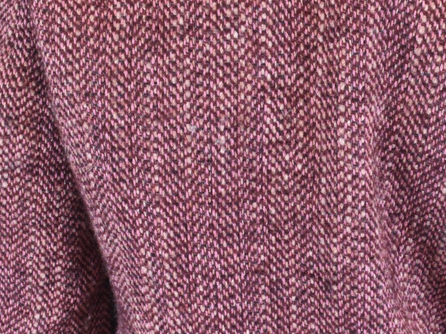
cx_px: 217
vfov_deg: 18.8
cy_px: 82
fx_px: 1005
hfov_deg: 25.0
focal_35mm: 78
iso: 1600
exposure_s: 1/25
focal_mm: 34
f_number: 13
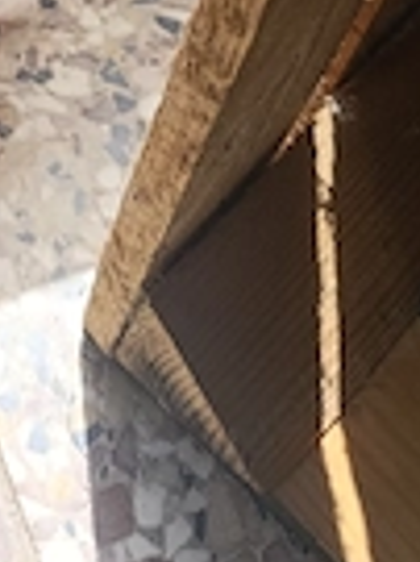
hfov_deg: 20.1
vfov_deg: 24.6
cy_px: -187
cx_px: -100
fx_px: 1102
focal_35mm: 68
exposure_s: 1/347
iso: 50
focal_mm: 6.14
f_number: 1.6
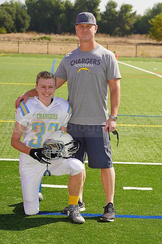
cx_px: 79
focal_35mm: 112
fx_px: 756
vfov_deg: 18.3
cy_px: 123
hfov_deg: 12.2
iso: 100
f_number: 8
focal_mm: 109
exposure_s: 1/250
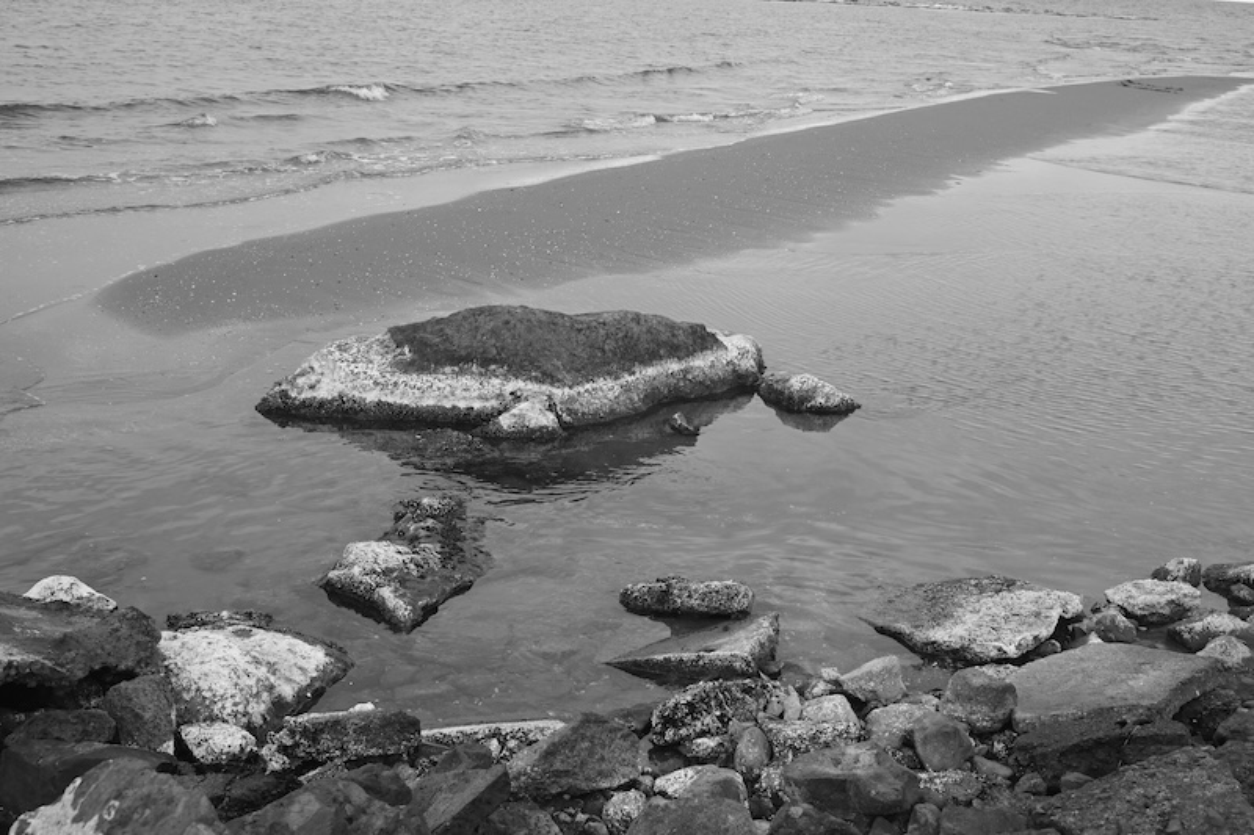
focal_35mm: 40
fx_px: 1393
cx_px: 627
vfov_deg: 33.4
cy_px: 418
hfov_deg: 48.5
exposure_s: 1/320
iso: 1000
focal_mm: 40
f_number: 9
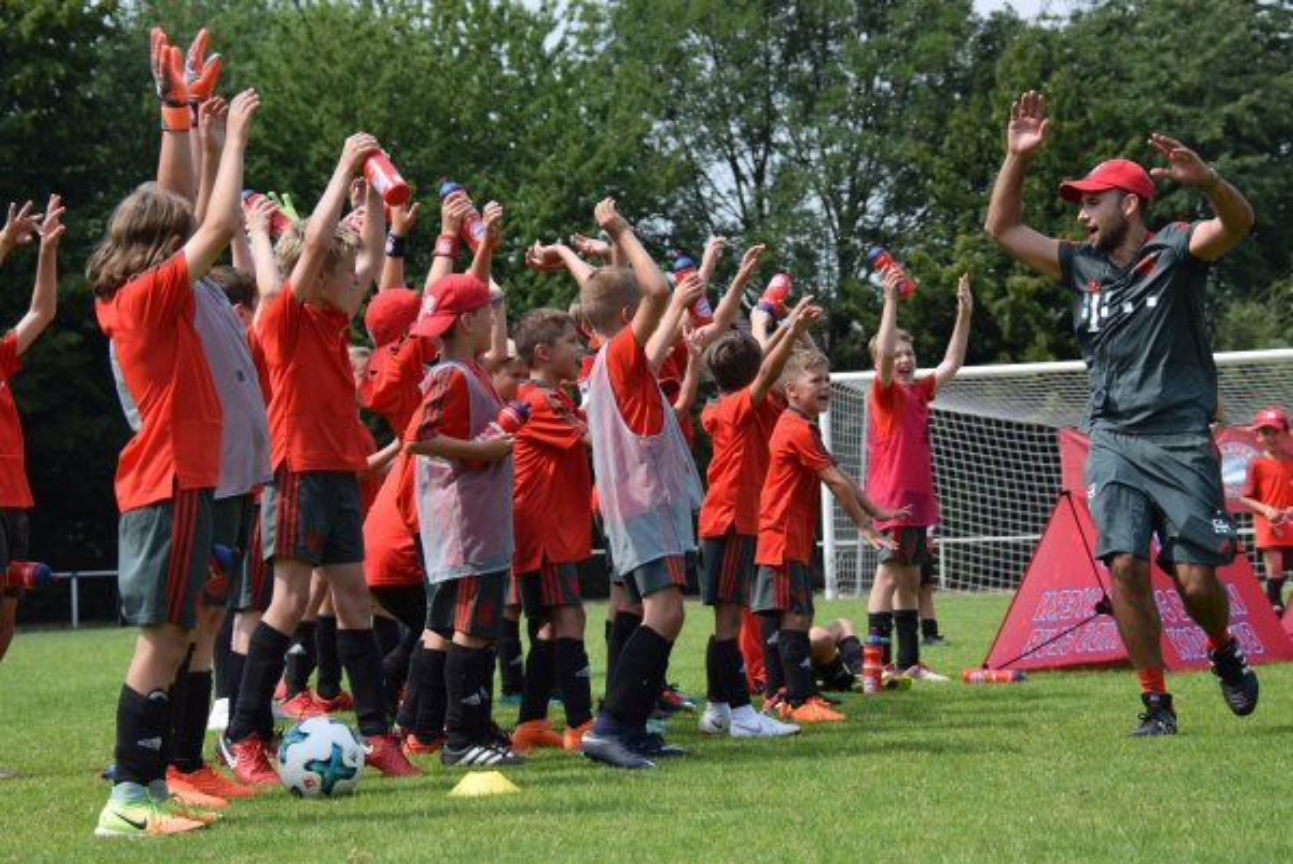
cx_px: 646
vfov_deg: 11.7
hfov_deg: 17.5
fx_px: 4205
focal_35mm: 117
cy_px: 432
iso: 400
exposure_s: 1/1600
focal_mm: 78
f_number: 5.6
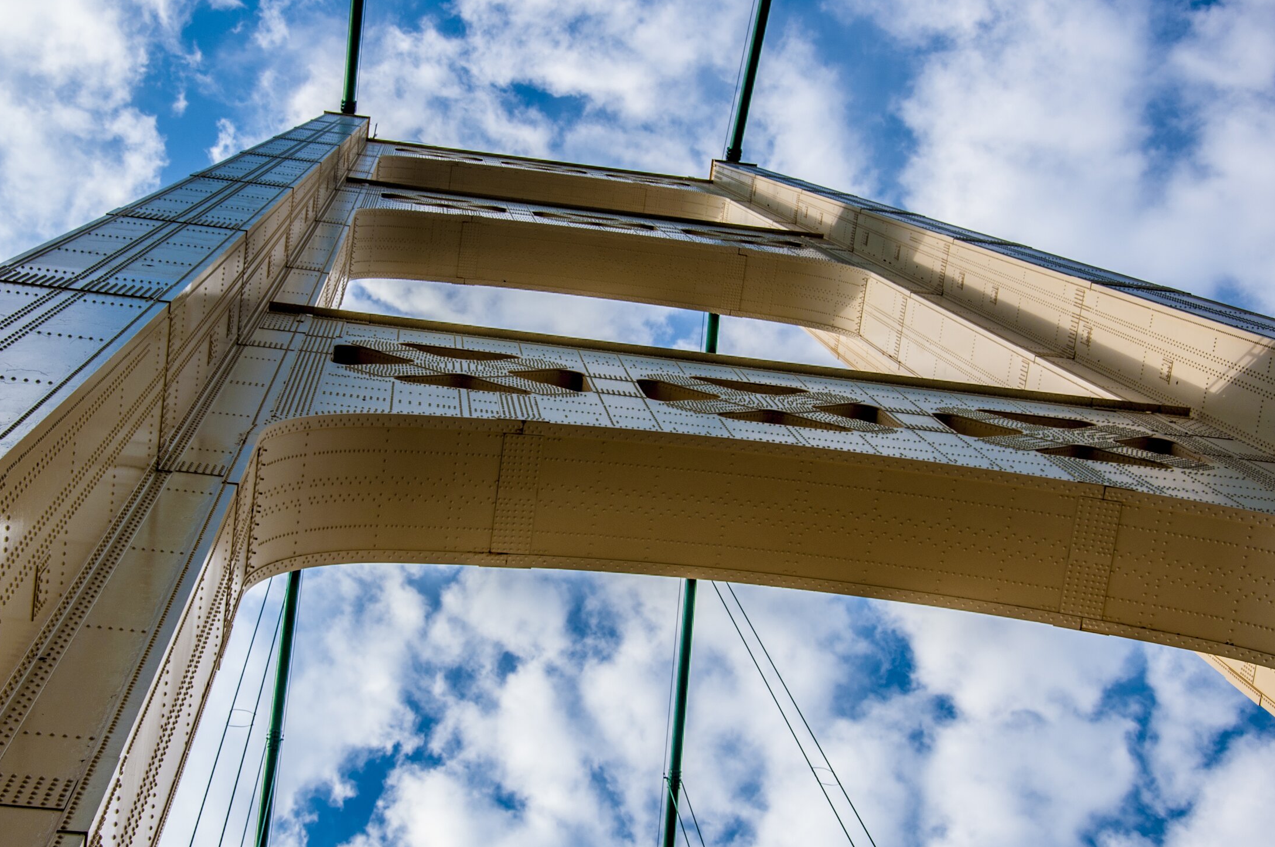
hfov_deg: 33.4
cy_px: 435
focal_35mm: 60
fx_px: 2122
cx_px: 547
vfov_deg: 22.6
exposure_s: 1/400
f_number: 8
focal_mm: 34
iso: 100
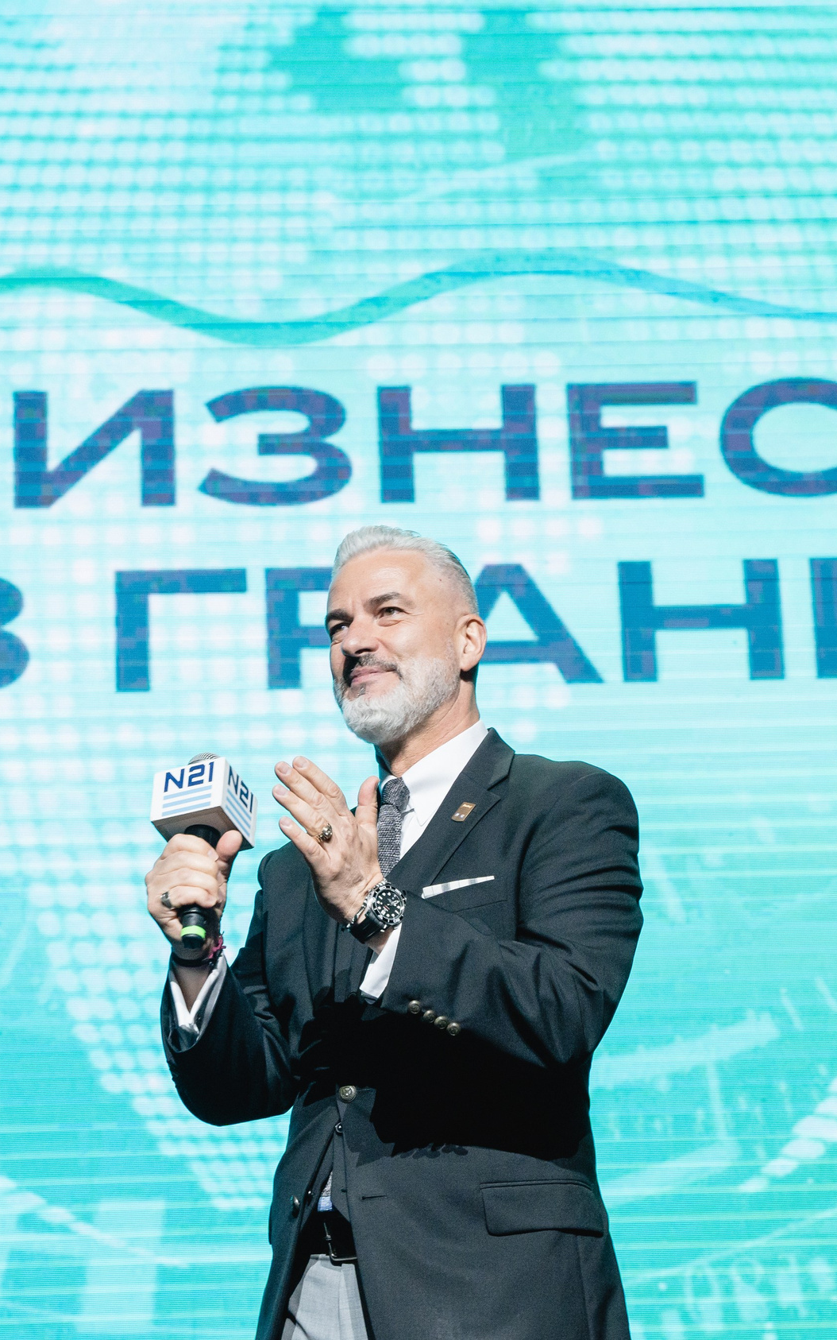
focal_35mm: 82
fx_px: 2992
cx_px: 334
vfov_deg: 25.2
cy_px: 677
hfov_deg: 15.9
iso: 2500
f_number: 5.6
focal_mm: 53
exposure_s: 1/250
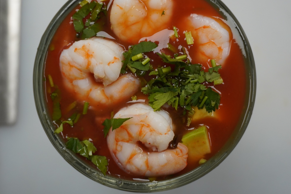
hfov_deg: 38.4
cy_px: 71
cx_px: 138
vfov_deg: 26.0
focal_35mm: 52
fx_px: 418
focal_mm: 25
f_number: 4.5
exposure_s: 1/160
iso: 640
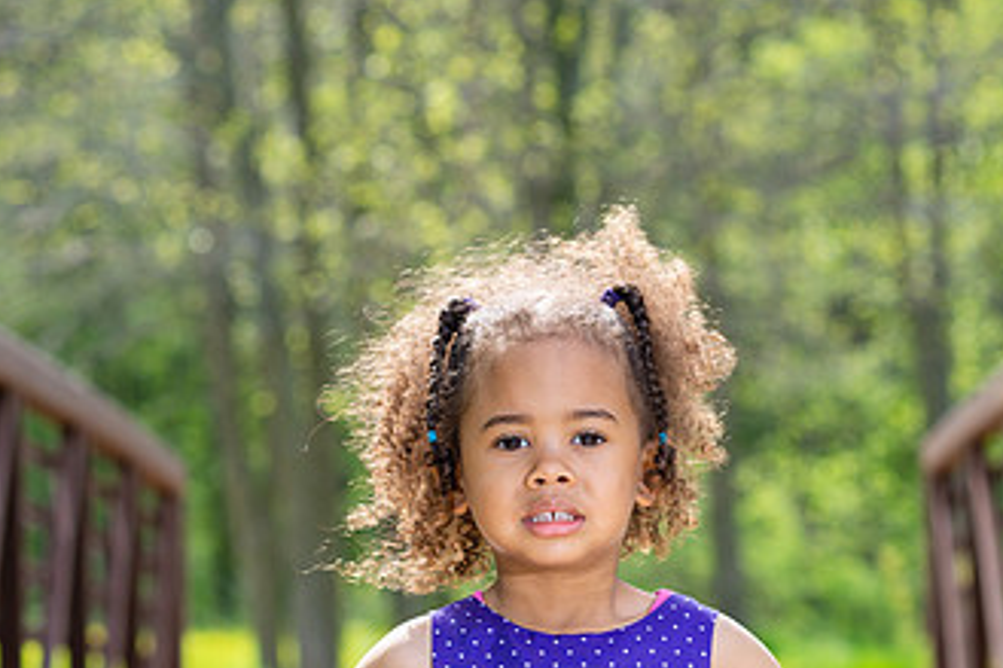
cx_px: 543
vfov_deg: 9.1
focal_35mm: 150
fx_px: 4177
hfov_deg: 13.7
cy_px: 575
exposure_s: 1/125
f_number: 5
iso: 100
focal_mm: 85
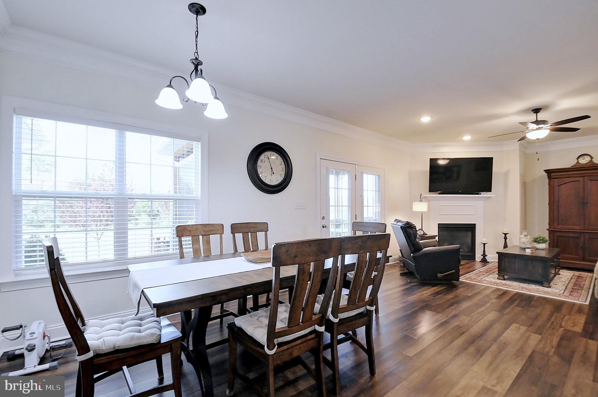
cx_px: 299
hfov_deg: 100.5
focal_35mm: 15
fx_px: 249
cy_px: 198
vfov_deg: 77.2
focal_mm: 10
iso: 800
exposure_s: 1/25
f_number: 8
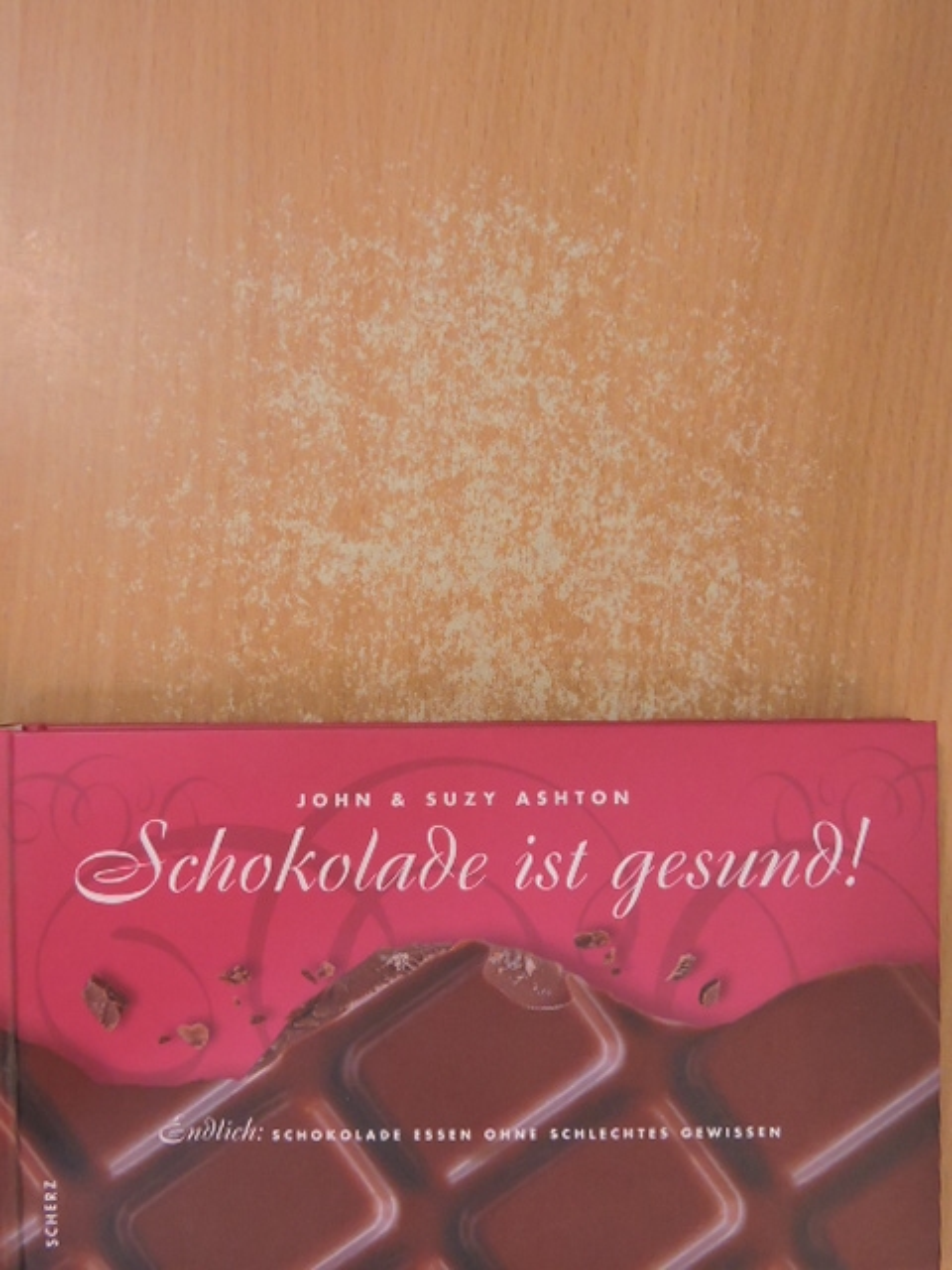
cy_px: 635
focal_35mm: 30
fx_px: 1100
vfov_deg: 60.0
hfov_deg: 46.8
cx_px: 476
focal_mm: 5.4
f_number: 3.5
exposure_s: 1/50
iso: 800
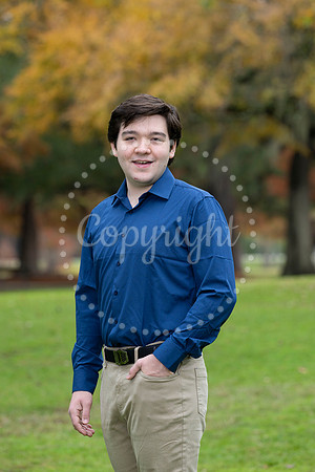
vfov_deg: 10.3
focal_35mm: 200
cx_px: 158
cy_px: 236
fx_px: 2625
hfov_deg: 6.9
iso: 320
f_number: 6.3
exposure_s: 1/125
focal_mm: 200
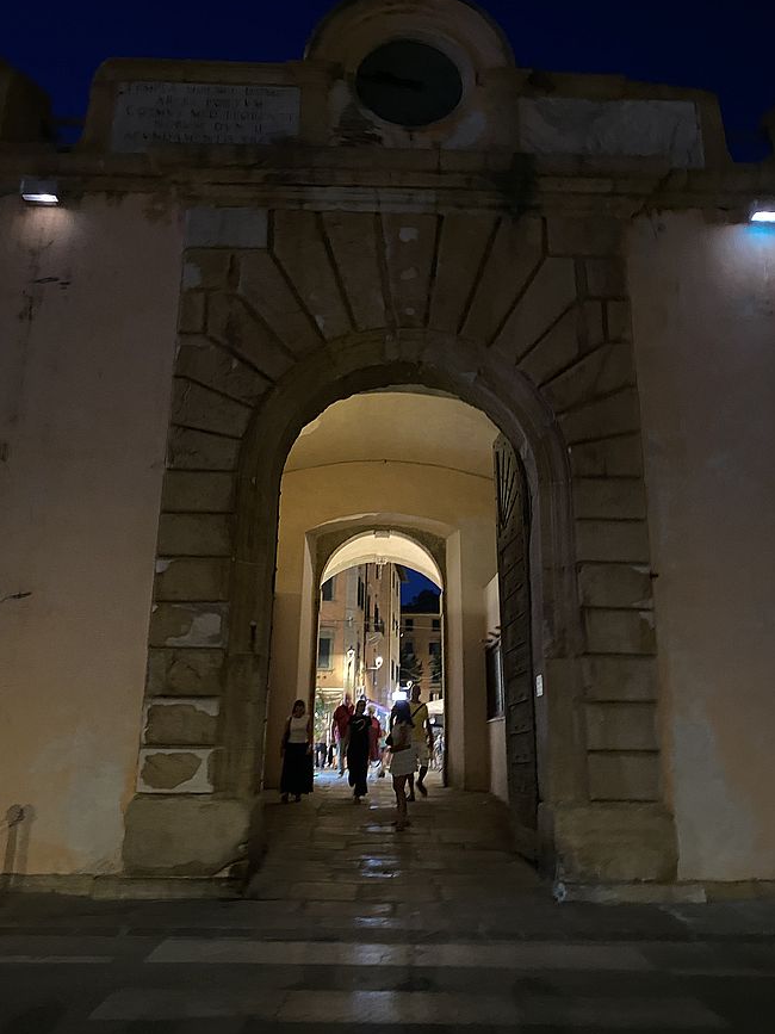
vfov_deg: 65.3
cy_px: 527
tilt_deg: +16.4
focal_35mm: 27
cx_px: 383
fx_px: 806
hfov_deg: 51.3
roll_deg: -0.9
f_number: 1.8
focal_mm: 4.25
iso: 1600
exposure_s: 1/17
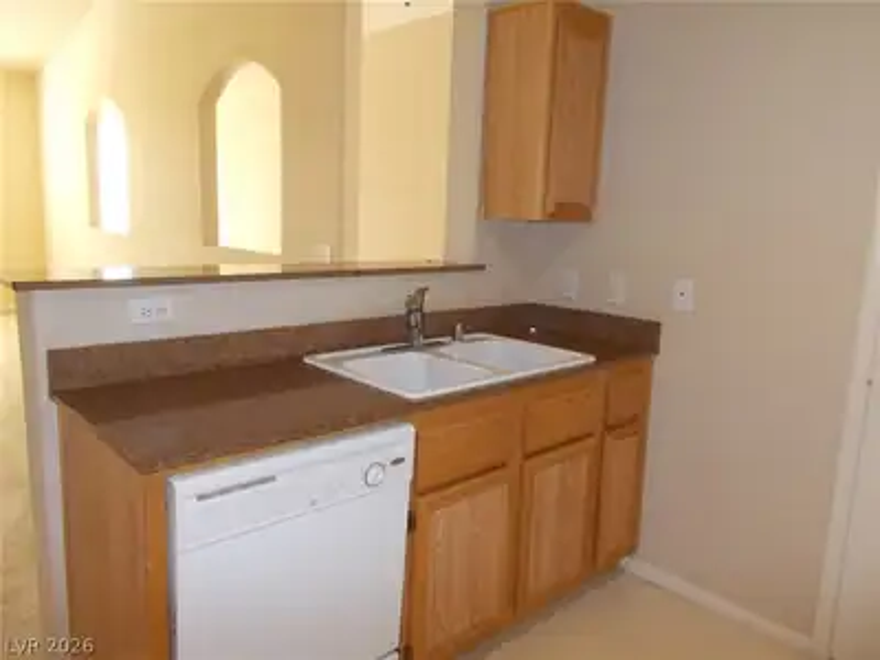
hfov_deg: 67.3
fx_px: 661
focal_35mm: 26
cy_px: 330
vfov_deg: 53.1
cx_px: 440
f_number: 3.2
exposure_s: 1/25
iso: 200
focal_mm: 4.6
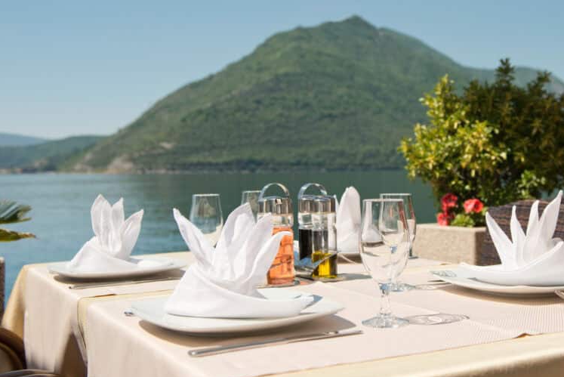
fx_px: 752
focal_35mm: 48
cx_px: 337
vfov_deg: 28.0
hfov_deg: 40.9
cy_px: 137
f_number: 5
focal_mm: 35
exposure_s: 1/1000
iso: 200
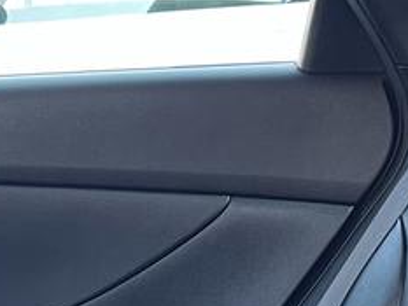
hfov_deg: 13.7
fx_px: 1686
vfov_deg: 9.5
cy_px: 664
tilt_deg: -24.2
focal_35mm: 143
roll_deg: +1.0
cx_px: 91
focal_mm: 5.7
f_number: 1.5
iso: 125
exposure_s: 1/95
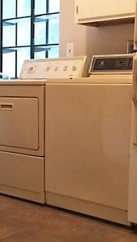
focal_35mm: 59
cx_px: 11
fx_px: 381
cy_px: 107
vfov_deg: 35.4
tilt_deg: -3.3
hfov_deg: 20.0
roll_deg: -0.3
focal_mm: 4.15
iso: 100
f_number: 2.2
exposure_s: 1/10
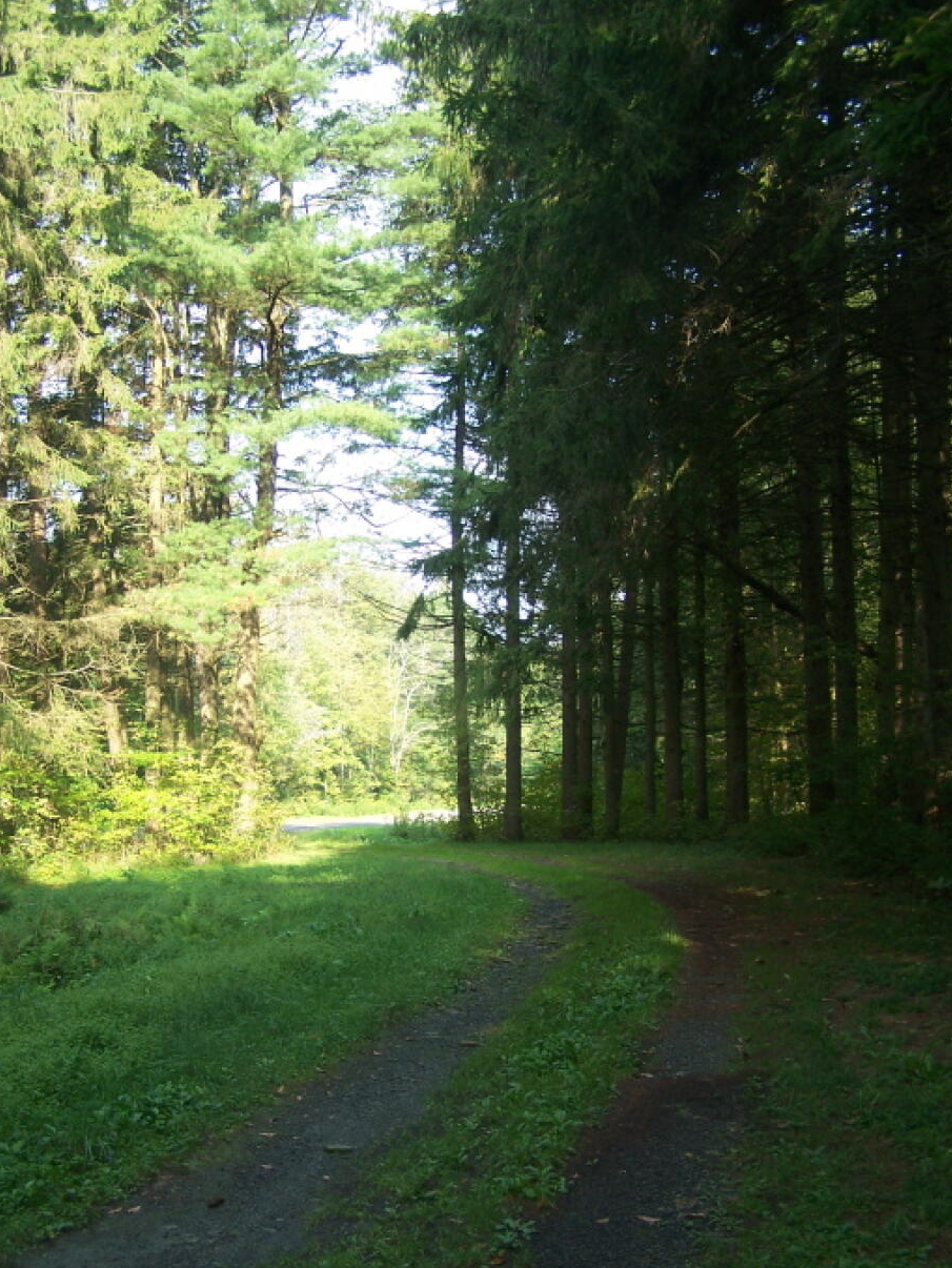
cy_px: 714
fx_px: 1576
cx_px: 424
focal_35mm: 43
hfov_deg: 33.6
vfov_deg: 43.8
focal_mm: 6.3
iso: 80
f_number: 2.8
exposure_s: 1/125
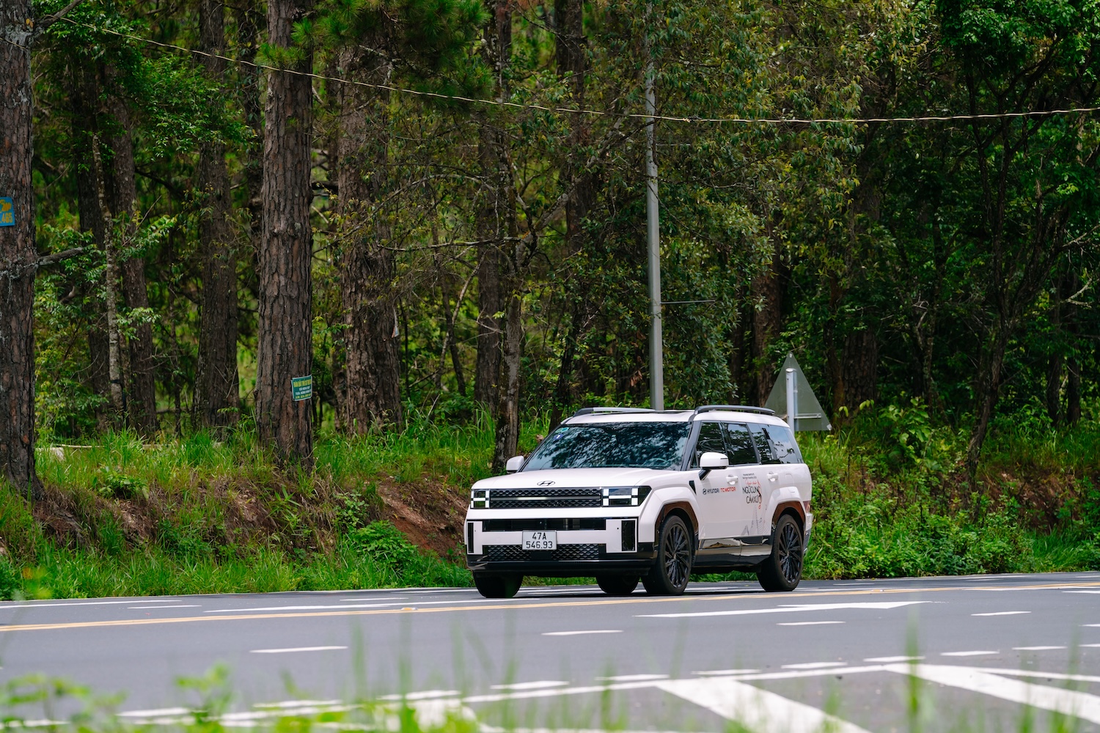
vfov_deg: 7.8
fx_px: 5377
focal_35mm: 176
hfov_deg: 11.7
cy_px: 366
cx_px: 550
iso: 200
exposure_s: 1/2000
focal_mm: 176
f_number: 4.5
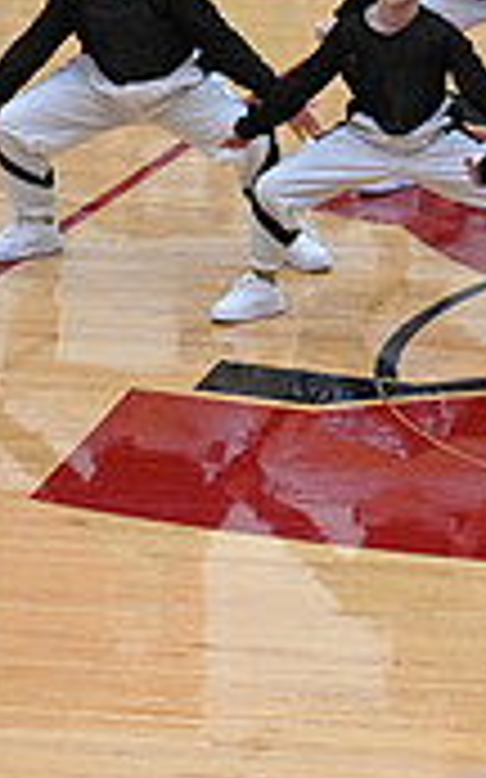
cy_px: 232
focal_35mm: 338
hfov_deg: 3.8
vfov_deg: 6.2
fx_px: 7169
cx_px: 1210
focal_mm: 99
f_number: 4
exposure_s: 1/320
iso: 4000
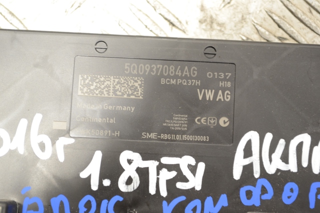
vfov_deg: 16.5
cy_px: 106
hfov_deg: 24.6
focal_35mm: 82
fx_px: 733
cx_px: 160
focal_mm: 55
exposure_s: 1/30
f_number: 5.6
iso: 800
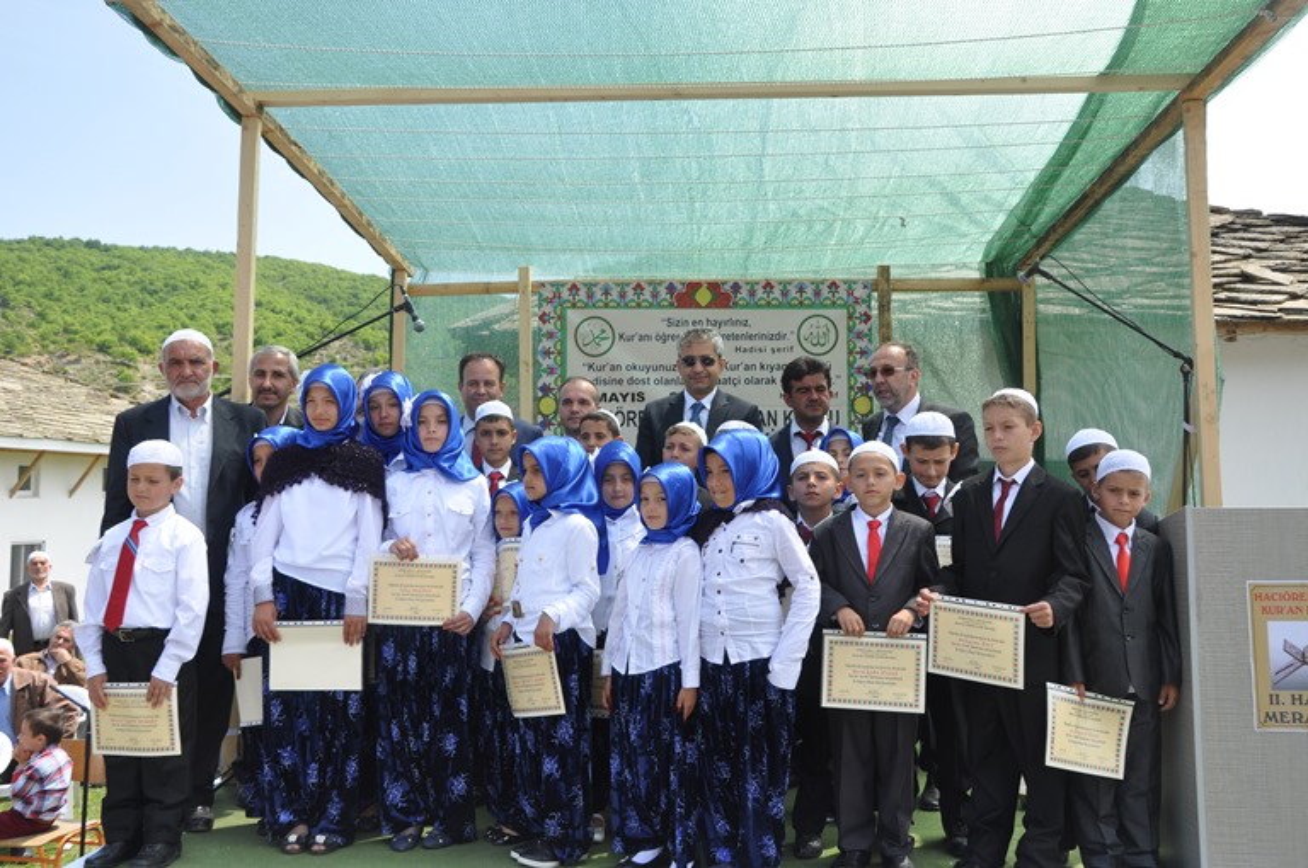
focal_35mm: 36
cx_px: 654
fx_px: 1306
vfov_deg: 36.8
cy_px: 434
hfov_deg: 53.2
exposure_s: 1/320
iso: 200
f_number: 9
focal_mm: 24
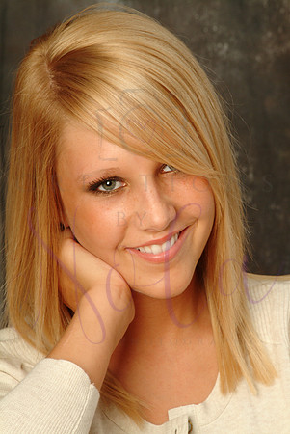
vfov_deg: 8.9
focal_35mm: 231
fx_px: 2785
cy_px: 217
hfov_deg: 6.0
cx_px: 145
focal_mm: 154
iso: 400
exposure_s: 1/125
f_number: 11
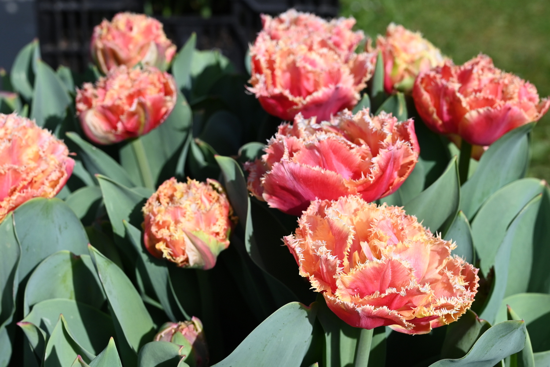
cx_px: 275
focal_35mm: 50
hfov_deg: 39.6
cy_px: 184
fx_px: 764
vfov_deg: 27.0
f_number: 10
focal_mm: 50
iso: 640
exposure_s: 1/1600
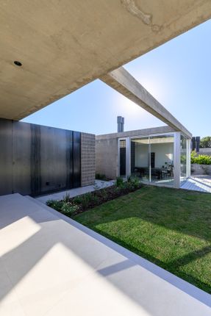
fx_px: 123
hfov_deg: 81.3
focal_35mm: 14
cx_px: 106
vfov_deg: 104.2
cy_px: 158
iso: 80
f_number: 11
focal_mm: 14
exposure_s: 1/250
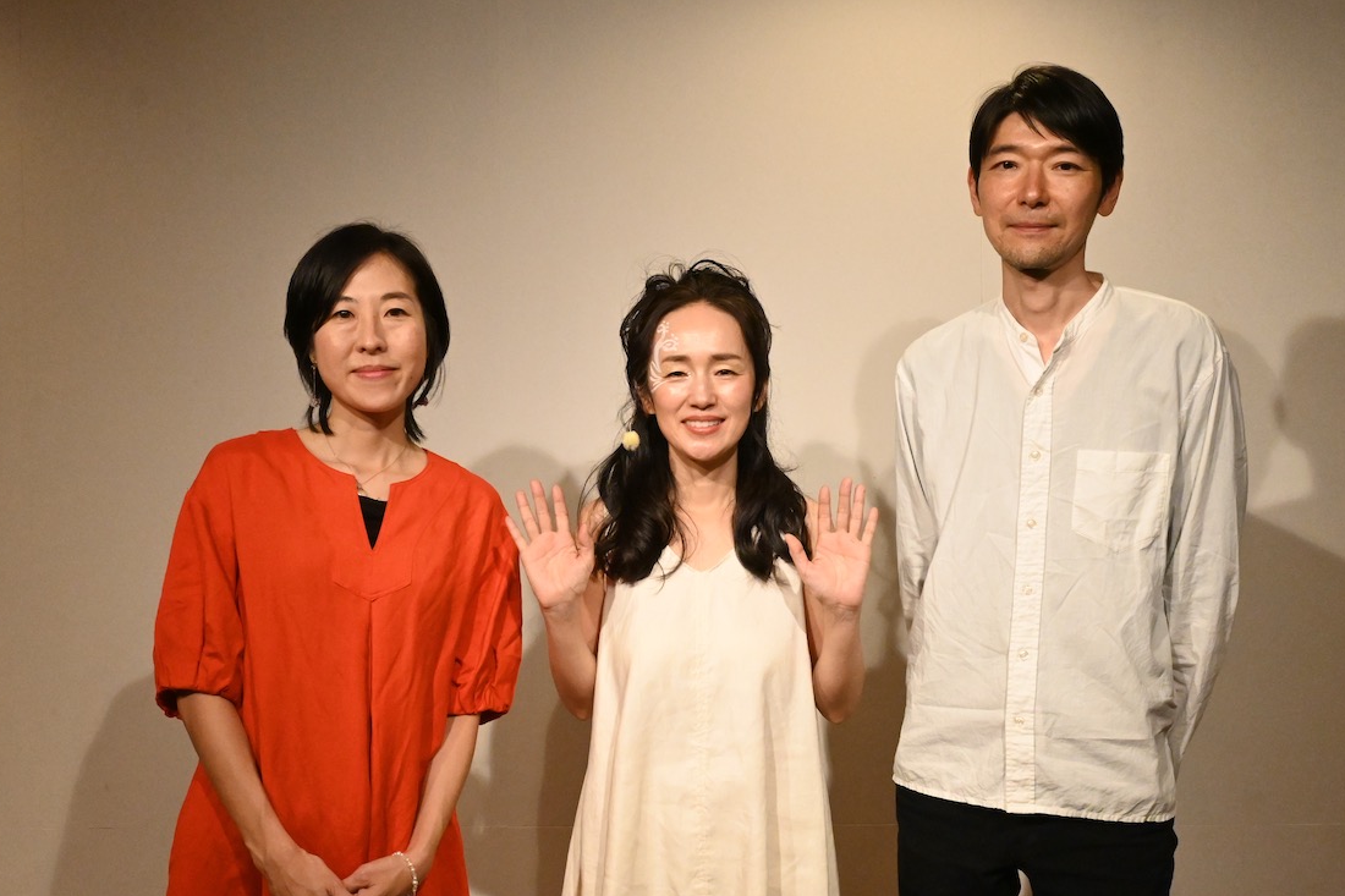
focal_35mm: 39
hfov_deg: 49.6
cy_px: 523
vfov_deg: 34.1
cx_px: 680
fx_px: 1457
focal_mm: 20
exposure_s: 1/320
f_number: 9
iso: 5000
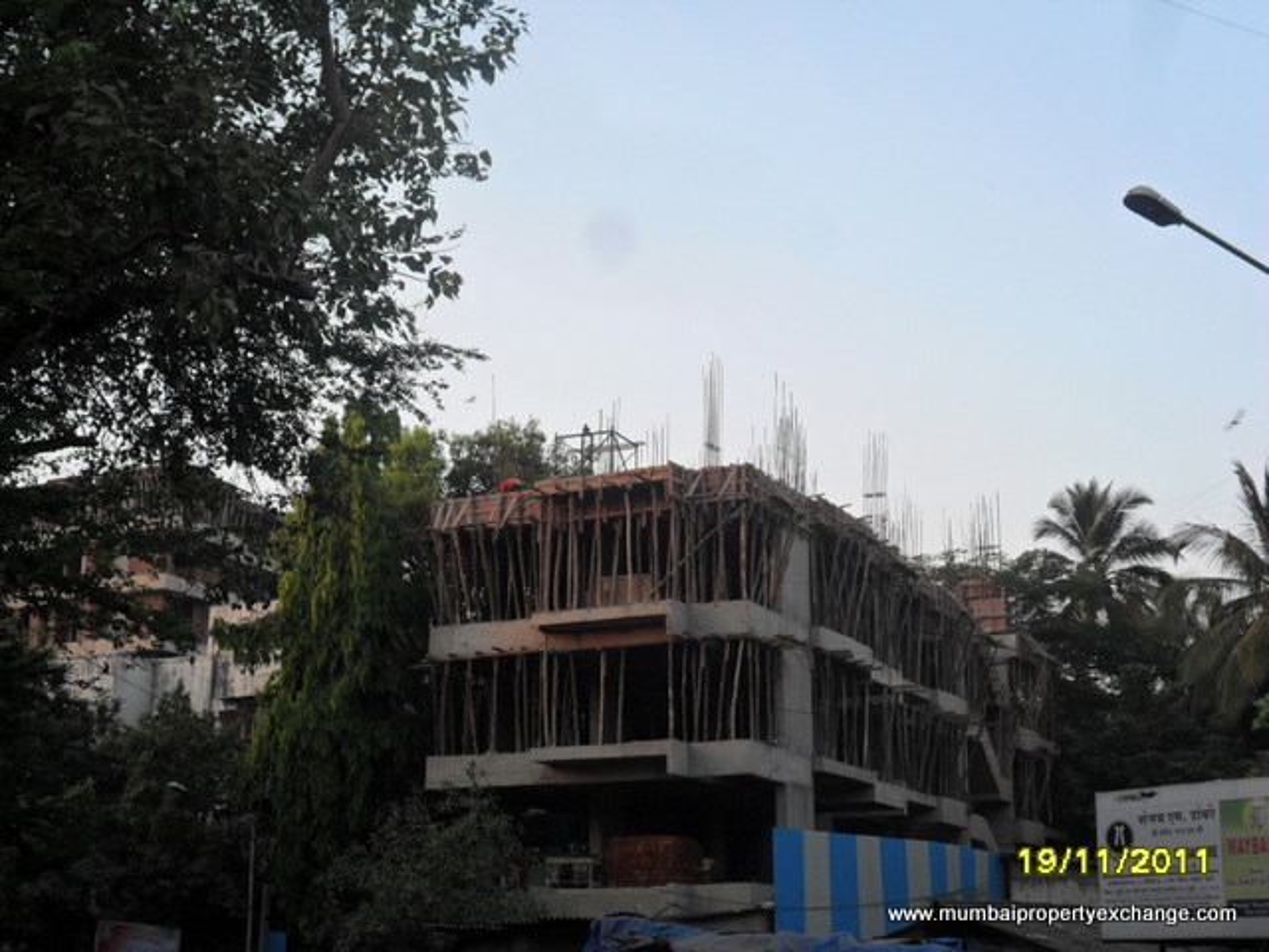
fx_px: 1906
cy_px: 476
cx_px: 634
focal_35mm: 52
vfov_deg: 28.0
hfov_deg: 36.8
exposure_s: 1/60
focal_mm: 9.3
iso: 100
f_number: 5
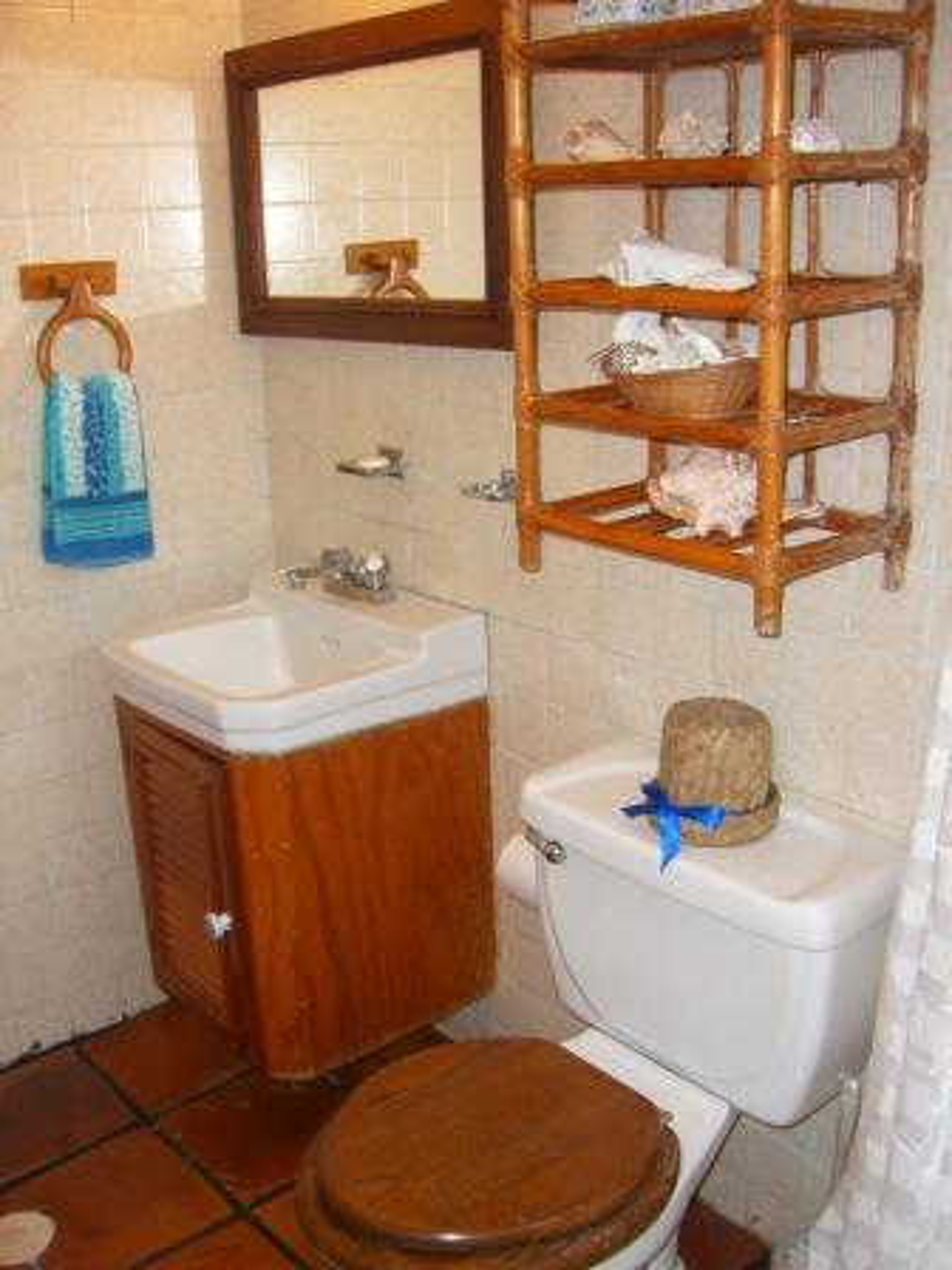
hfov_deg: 37.7
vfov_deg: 49.0
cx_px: 476
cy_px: 635
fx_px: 1393
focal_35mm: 38
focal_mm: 6.2
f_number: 2.7
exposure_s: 1/60
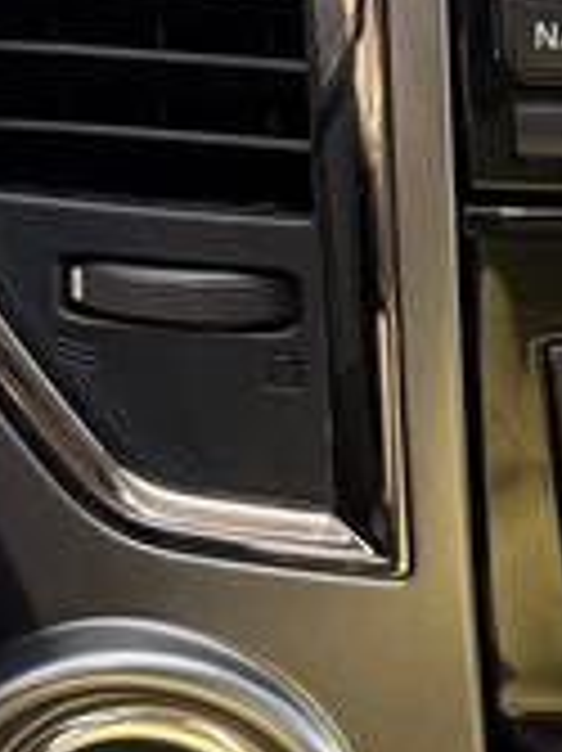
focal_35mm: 138
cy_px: 158
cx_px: 1425
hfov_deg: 9.4
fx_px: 2991
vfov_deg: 14.2
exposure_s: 1/191
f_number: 1.78
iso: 100
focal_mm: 6.76
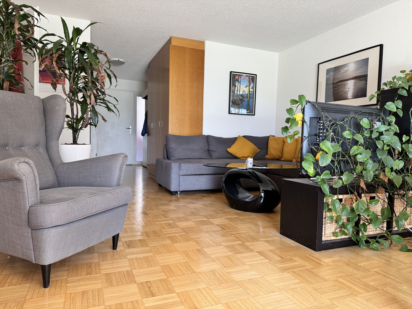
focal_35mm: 24
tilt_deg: -3.0
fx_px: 286
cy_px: 154
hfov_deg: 71.6
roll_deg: -1.2
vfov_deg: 56.8
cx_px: 206
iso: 160
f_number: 1.78
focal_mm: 6.76
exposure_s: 1/121
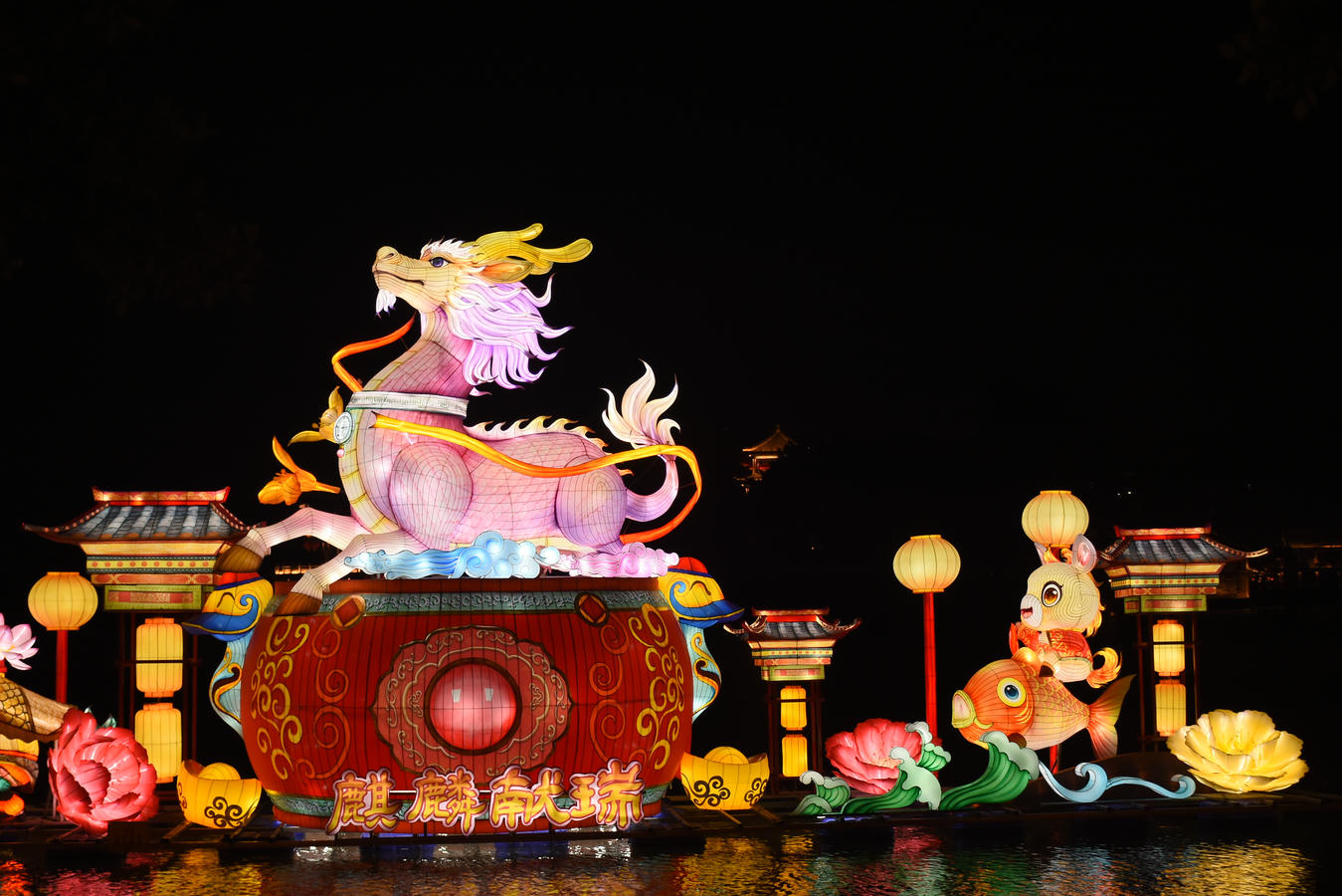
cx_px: 671
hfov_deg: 35.0
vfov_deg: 23.8
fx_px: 2125
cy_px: 448
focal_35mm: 57
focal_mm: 38
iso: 360
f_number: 4.2
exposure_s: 1/60
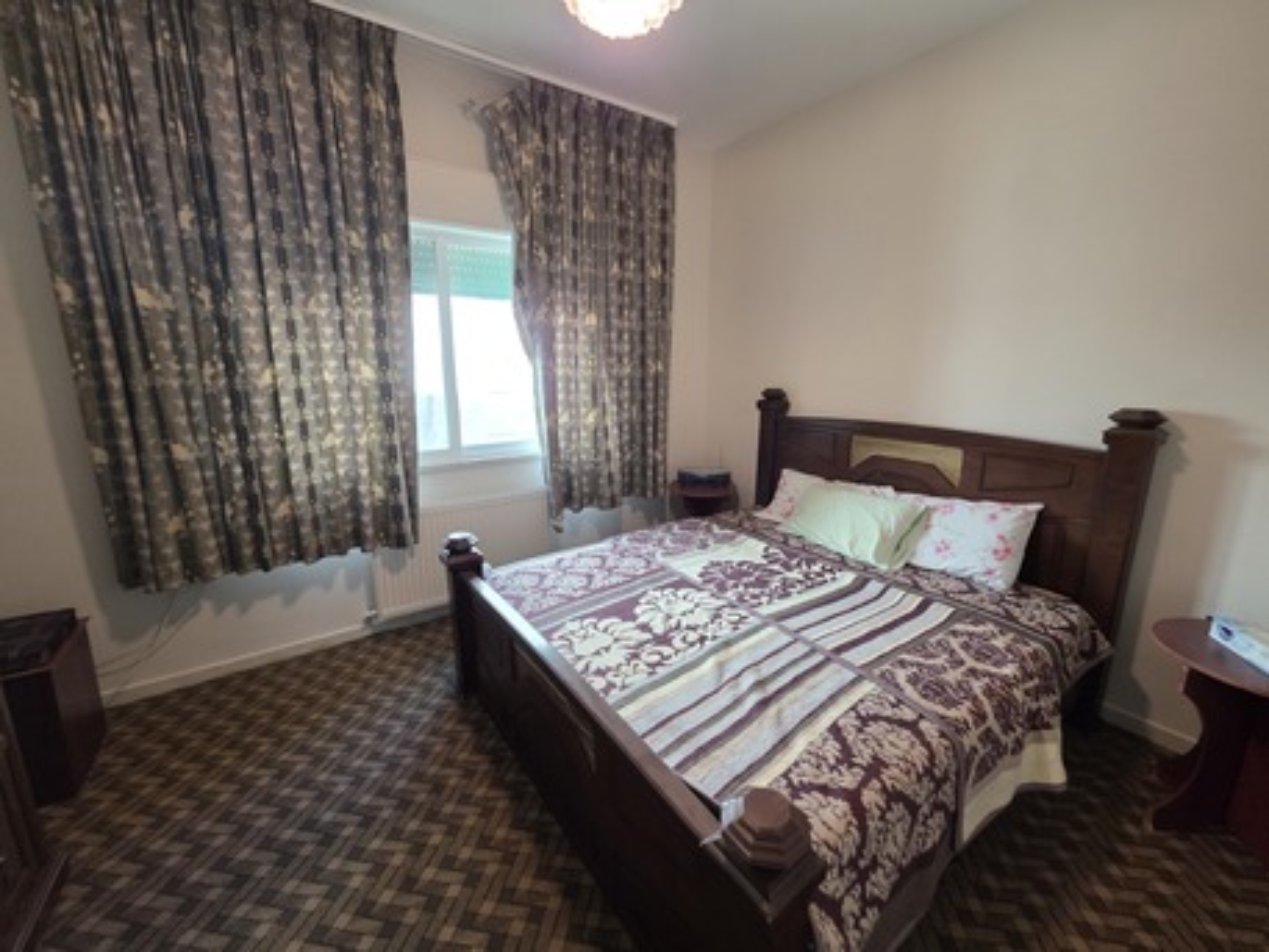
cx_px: 634
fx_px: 477
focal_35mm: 13
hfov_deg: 106.2
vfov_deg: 89.9
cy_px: 476
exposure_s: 1/100
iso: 250
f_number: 1.9
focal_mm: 2.2
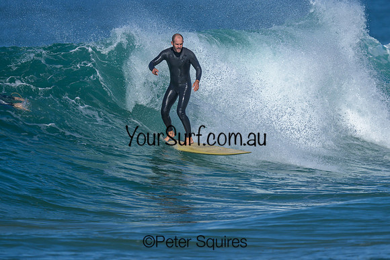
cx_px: 172
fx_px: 10495
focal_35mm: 969
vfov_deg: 1.4
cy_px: 110
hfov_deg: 2.1
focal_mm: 800
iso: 200
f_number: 6.3
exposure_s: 1/2000
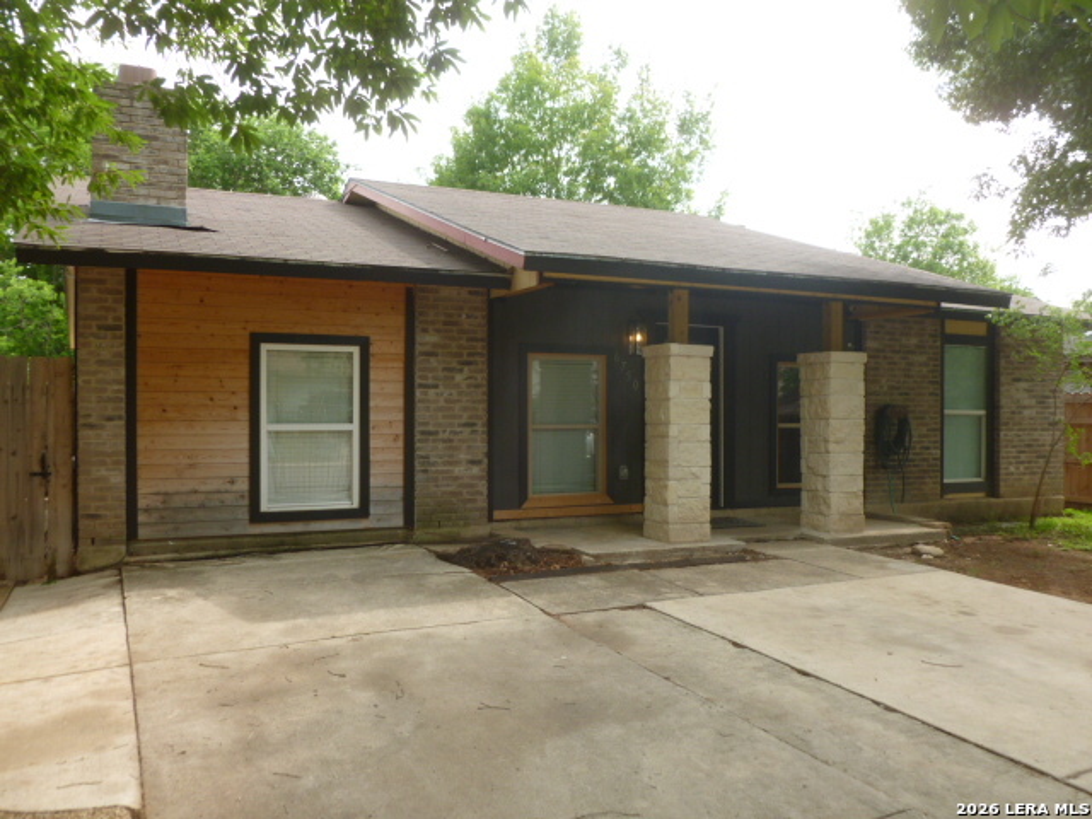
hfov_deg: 63.4
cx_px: 546
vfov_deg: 49.7
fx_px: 883
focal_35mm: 28
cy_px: 410
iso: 100
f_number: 3.3
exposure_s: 1/250
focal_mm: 5
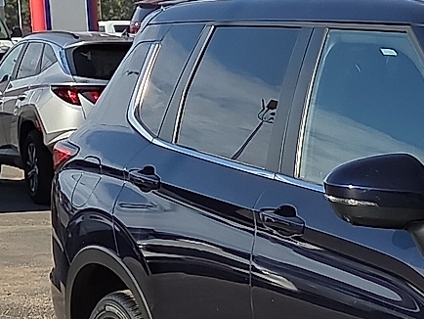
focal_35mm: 129
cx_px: 717
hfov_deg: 13.9
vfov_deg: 11.3
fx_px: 1581
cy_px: 369
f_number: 1.8
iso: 25
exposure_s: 1/1429
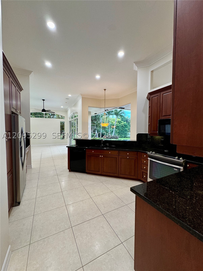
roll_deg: +0.3
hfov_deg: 85.7
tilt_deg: -2.8
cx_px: 102
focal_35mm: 14
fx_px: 109
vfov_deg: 102.1
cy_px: 136
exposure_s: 1/120
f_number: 2.2
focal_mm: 2.22
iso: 160
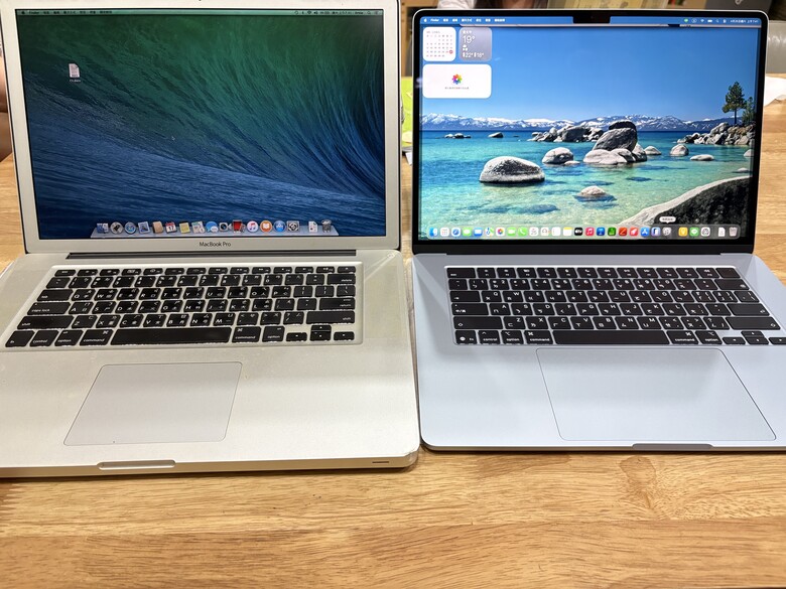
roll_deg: +0.5
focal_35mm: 26
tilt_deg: -38.0
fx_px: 590
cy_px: 294
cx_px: 393
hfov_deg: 67.3
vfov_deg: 53.1
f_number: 1.6
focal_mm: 5.96
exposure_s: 1/60
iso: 250
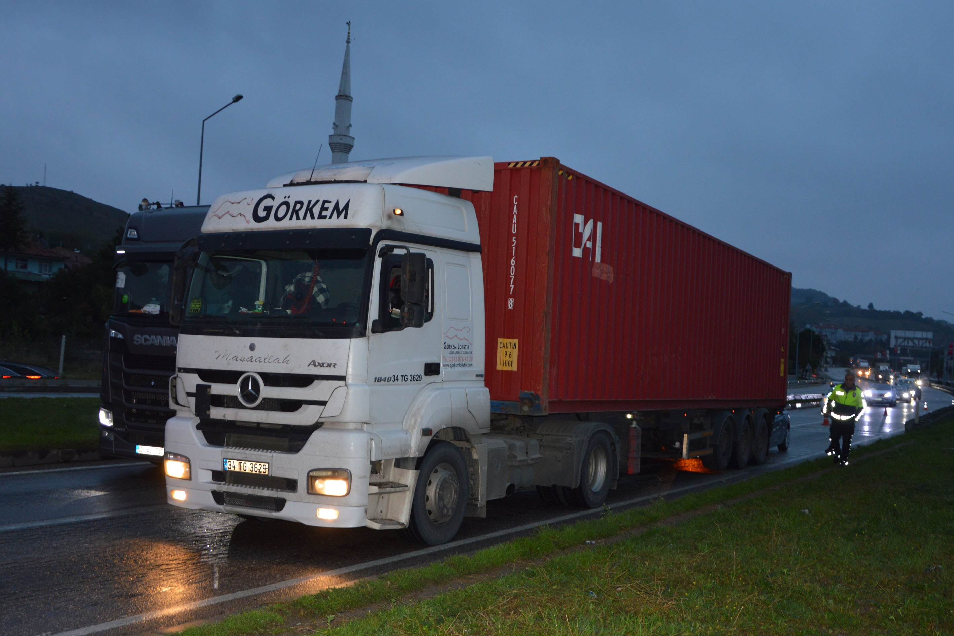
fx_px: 874
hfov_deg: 57.2
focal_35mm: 33
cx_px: 477
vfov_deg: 40.0
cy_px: 318
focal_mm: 22
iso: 400
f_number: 4
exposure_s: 1/80
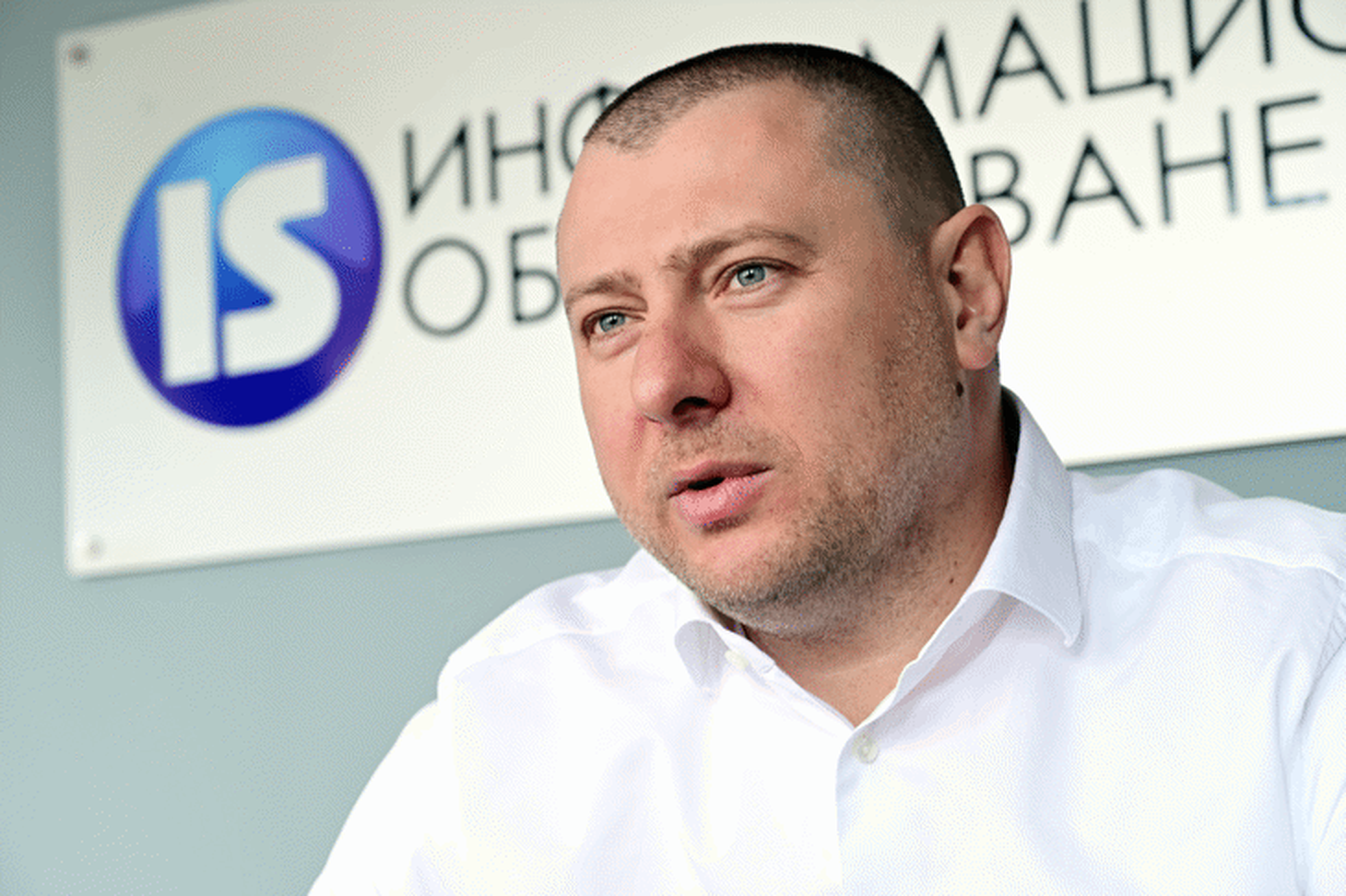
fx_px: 2616
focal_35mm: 70
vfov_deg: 19.4
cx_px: 673
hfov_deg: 28.9
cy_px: 448
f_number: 6.3
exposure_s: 1/200
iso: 1000
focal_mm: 70
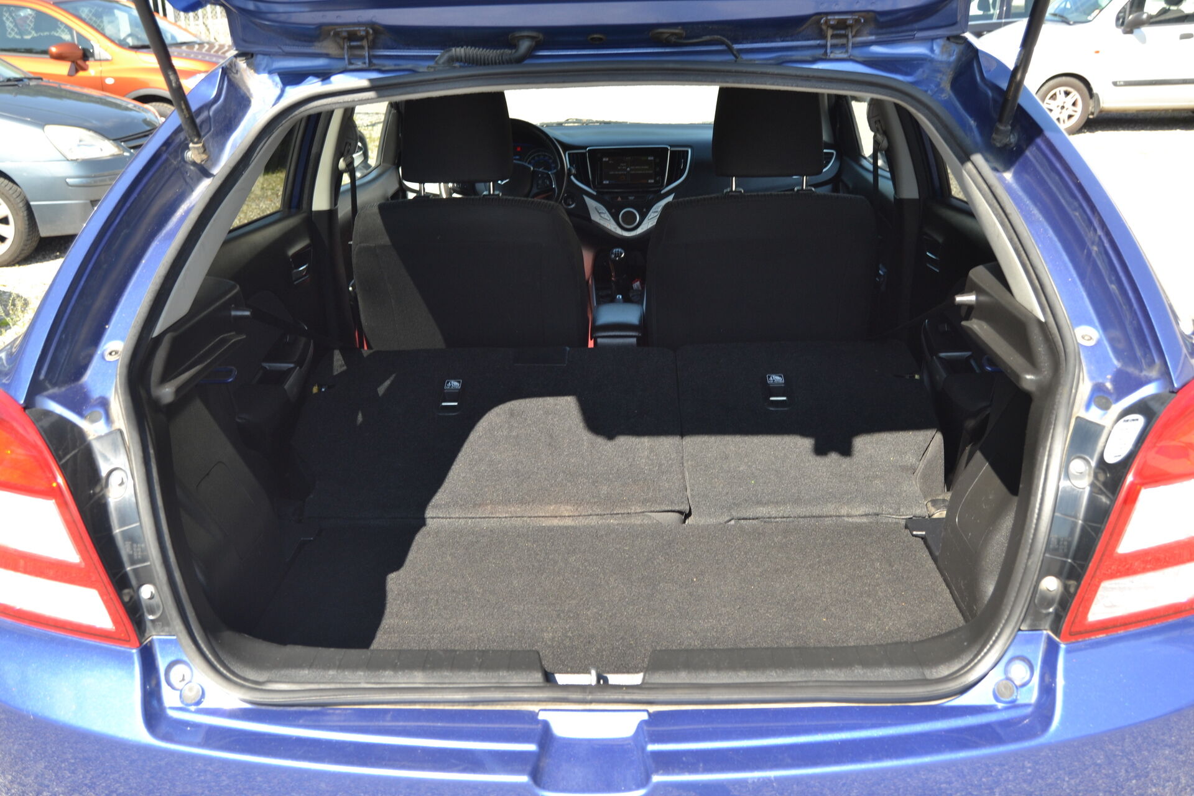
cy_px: 398
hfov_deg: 57.2
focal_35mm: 33
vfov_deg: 40.0
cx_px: 597
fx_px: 1094
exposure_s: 1/125
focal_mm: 22
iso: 125
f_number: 5.6
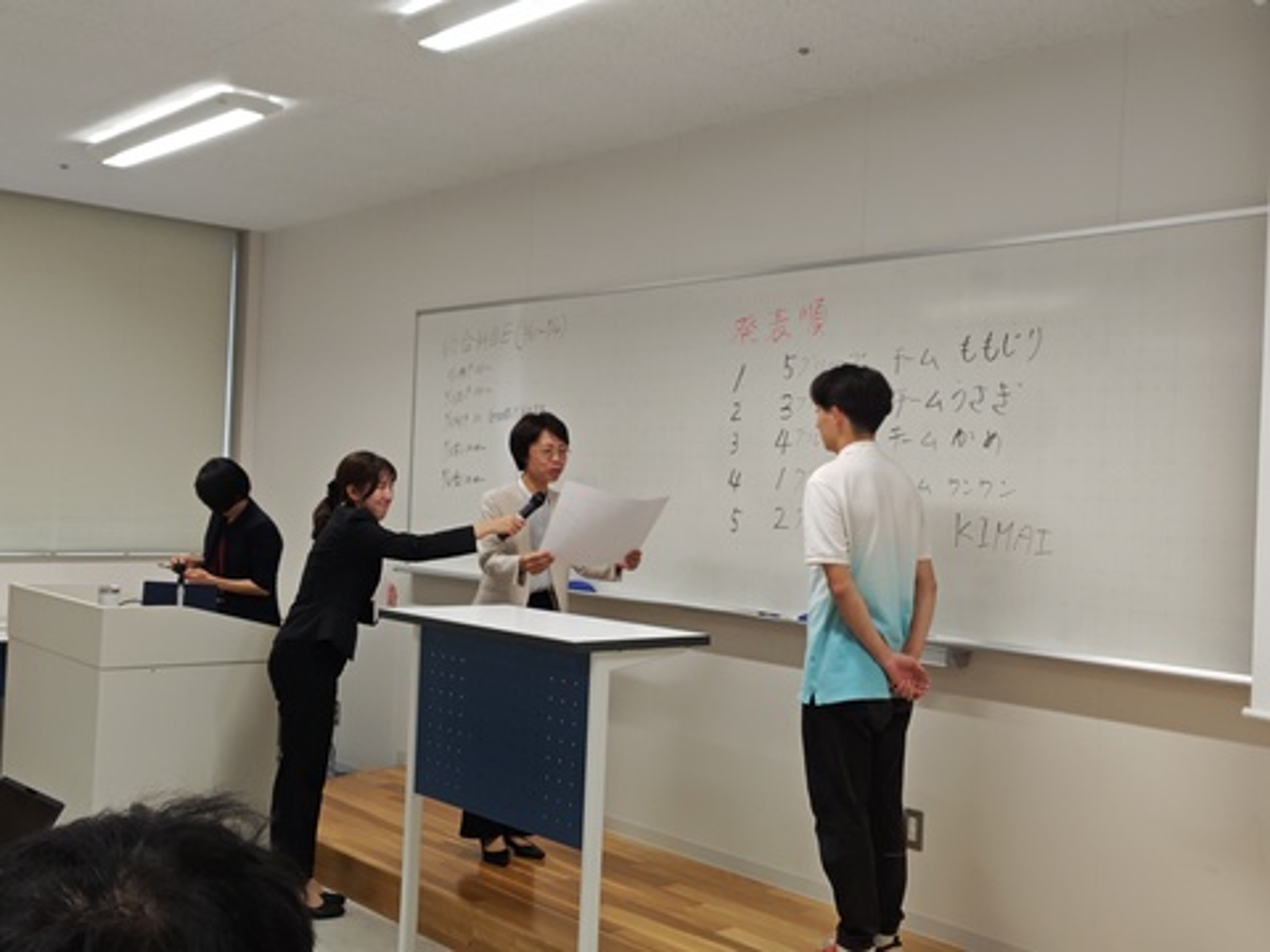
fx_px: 844
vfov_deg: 58.9
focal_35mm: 23
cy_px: 476
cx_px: 635
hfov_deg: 73.9
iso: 167
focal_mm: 5.56
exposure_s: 1/120
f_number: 1.9
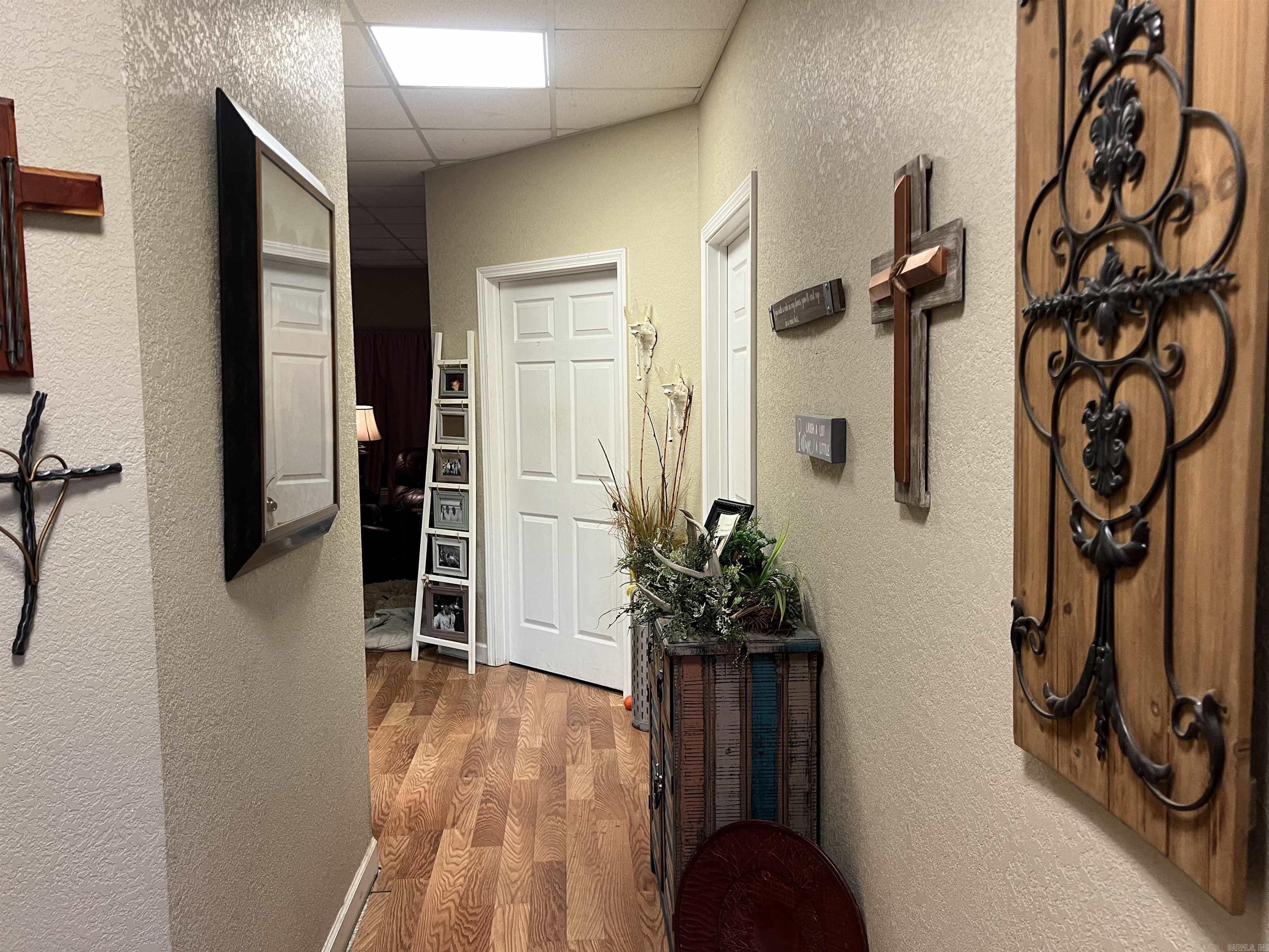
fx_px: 953
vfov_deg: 53.1
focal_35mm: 26
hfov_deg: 67.3
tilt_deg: -6.2
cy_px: 476
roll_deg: +1.6
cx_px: 634
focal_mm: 5.7
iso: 160
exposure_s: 1/60
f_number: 1.5
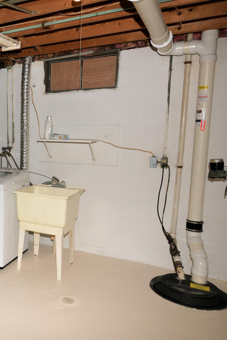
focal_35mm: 34
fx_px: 322
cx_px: -33
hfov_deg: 33.1
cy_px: 168
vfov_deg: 55.8
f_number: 8
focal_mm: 22
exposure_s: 1/125
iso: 200
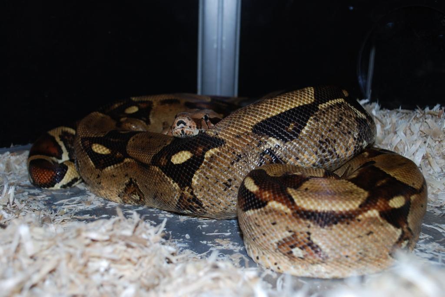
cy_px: 148
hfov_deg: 43.6
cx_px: 222
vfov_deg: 29.9
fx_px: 557
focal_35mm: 45
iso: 100
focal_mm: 30
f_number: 4.8
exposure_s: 1/125
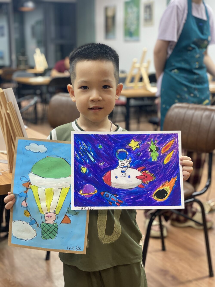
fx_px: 431
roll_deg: +0.1
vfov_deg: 36.8
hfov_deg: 28.0
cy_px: 144
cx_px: 108
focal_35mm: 52
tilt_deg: -11.4
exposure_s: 1/50
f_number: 2
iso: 125
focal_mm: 6
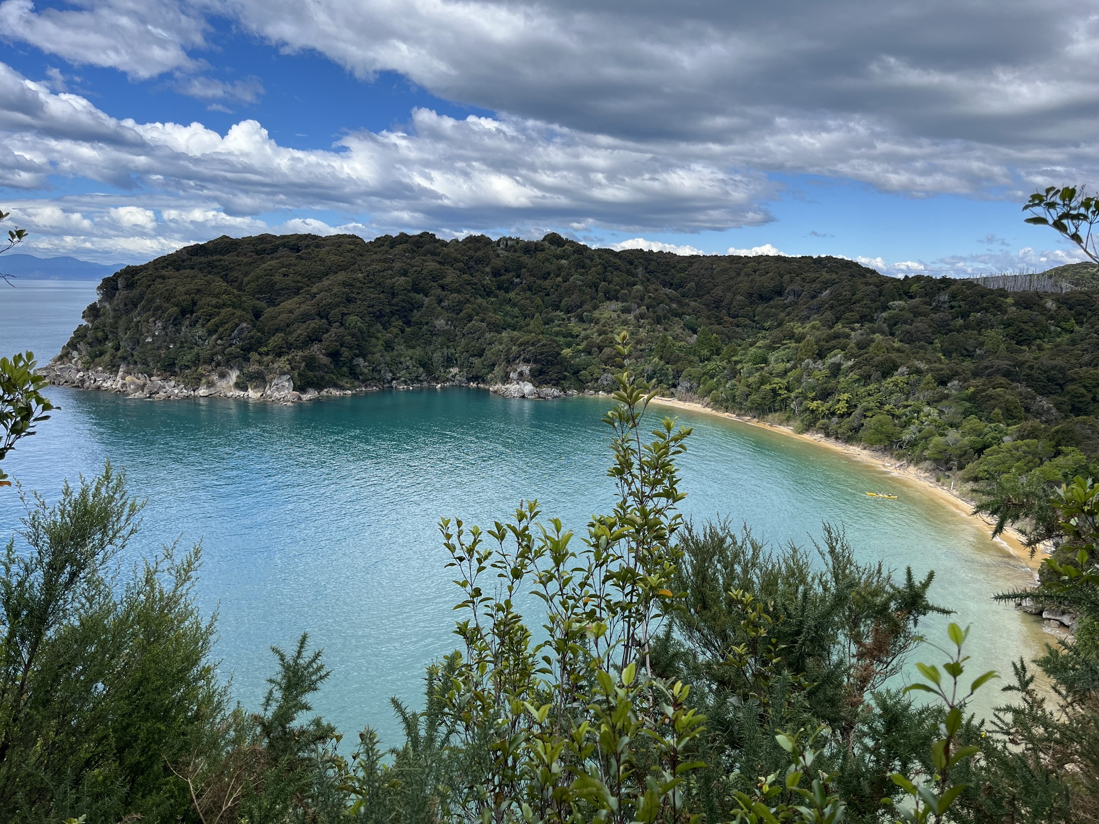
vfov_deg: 53.1
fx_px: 825
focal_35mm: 26
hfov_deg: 67.3
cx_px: 550
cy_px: 412
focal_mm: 5.1
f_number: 1.6
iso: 50
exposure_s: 1/2755
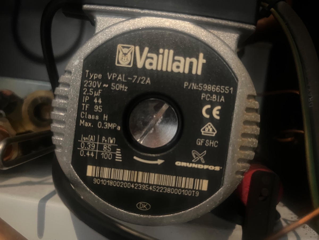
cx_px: 160
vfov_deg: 53.1
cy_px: 120
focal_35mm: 26
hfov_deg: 67.3
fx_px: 240
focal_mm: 5.7
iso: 1000
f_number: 1.5
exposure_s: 1/25
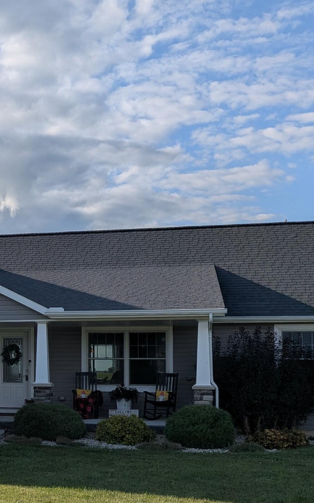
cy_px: 336
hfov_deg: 22.7
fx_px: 739
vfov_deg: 37.1
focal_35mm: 54
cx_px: -26
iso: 29
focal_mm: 4.53
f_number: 1.7
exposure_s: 1/2066
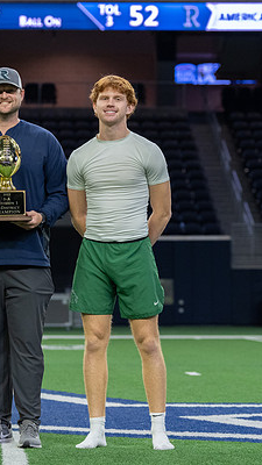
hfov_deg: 7.5
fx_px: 2001
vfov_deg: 13.3
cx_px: -5
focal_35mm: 162
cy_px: 234
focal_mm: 92
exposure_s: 1/320
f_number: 3.5
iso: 2500
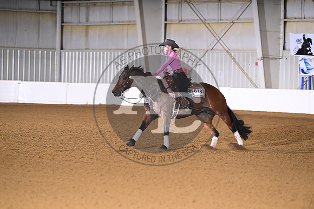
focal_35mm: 200
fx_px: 1745
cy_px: 104
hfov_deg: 10.3
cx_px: 157
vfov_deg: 6.9
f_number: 4
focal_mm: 200
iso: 2500
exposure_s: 1/200
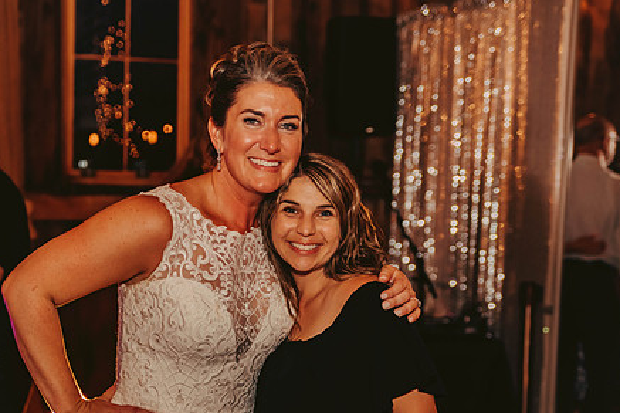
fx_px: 1188
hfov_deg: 29.2
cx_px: 236
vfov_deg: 19.7
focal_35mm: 69
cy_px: 269
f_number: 2.8
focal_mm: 52
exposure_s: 1/125
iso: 1250
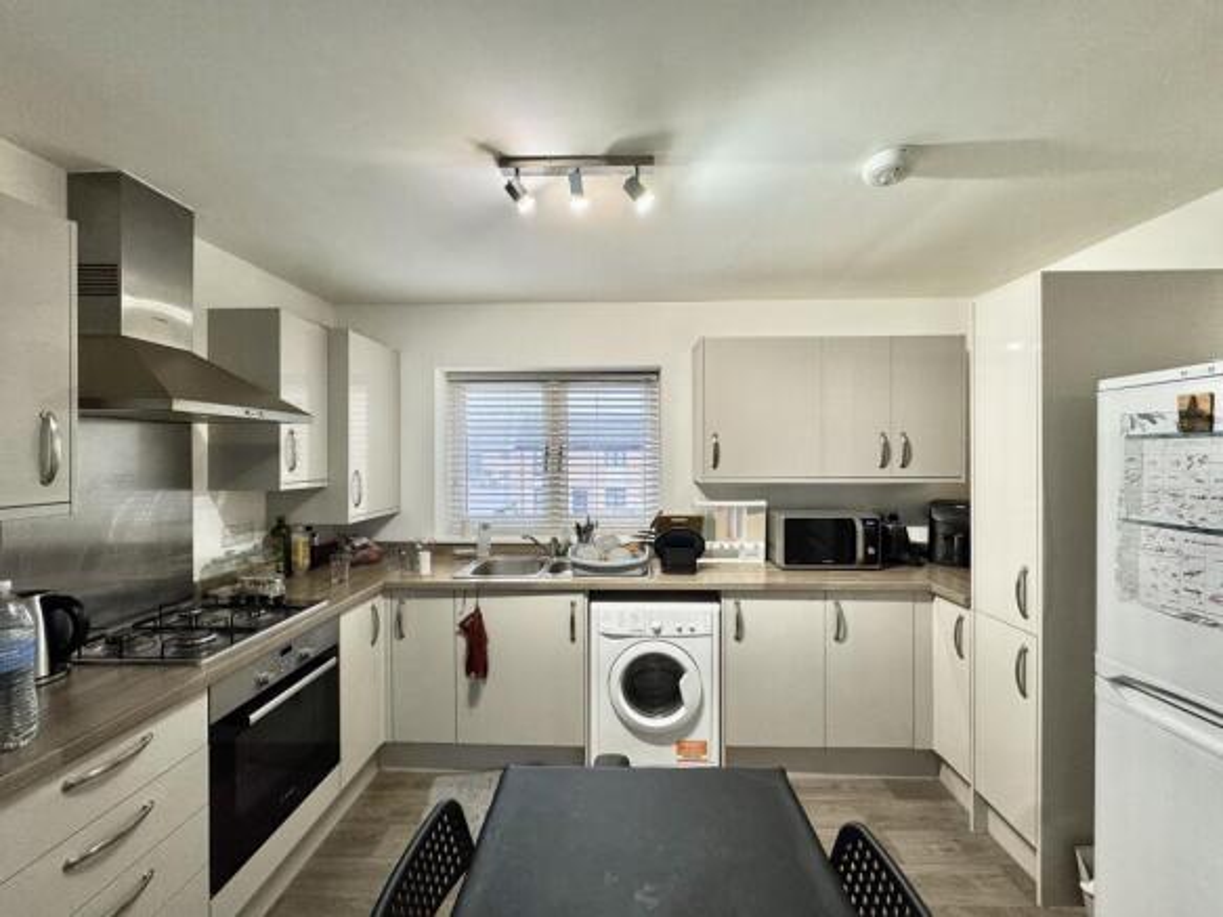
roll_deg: +0.0
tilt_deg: -1.1
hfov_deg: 102.1
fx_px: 495
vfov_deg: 85.7
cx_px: 612
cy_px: 458
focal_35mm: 14
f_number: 2.2
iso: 200
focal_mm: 2.22
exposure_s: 1/50
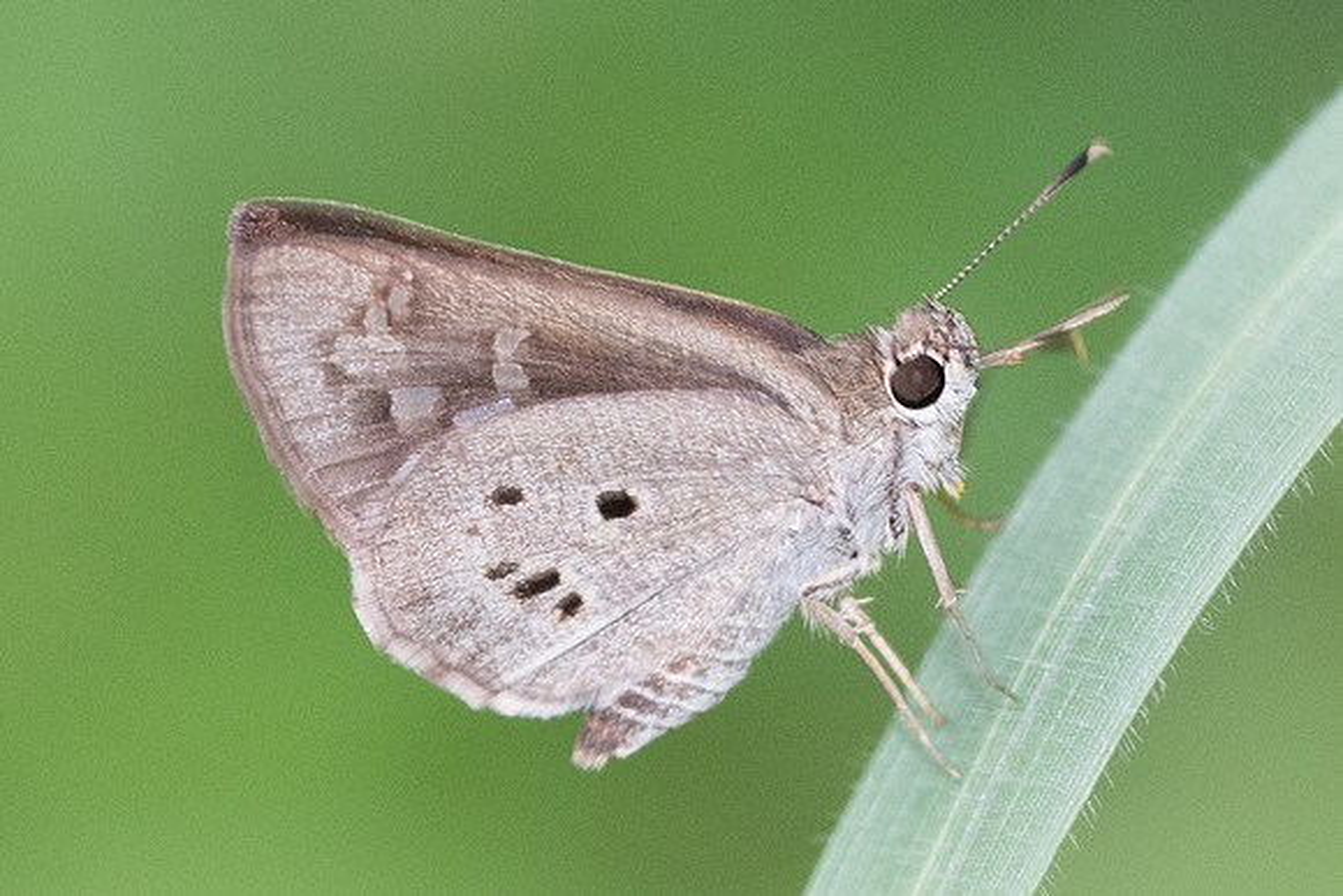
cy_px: 678
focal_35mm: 886
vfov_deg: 1.6
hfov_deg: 2.3
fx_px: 33061
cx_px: 759
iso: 800
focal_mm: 150
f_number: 5
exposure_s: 1/250
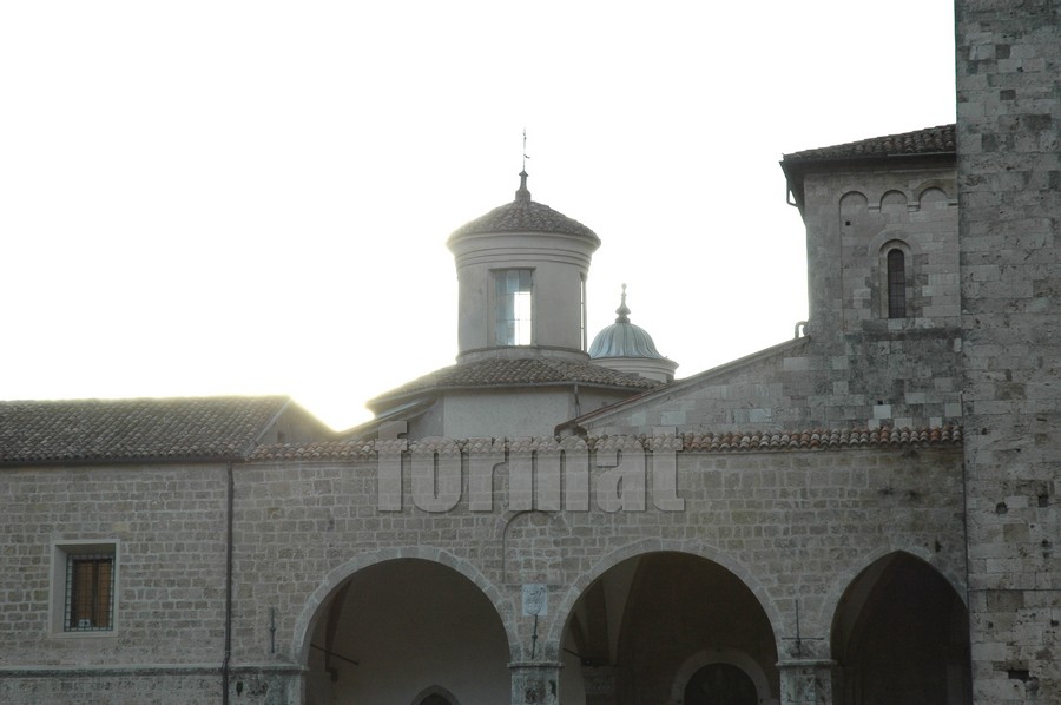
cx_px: 530
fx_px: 2650
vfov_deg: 15.2
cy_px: 352
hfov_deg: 22.6
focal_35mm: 90
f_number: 8
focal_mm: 60
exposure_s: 1/80
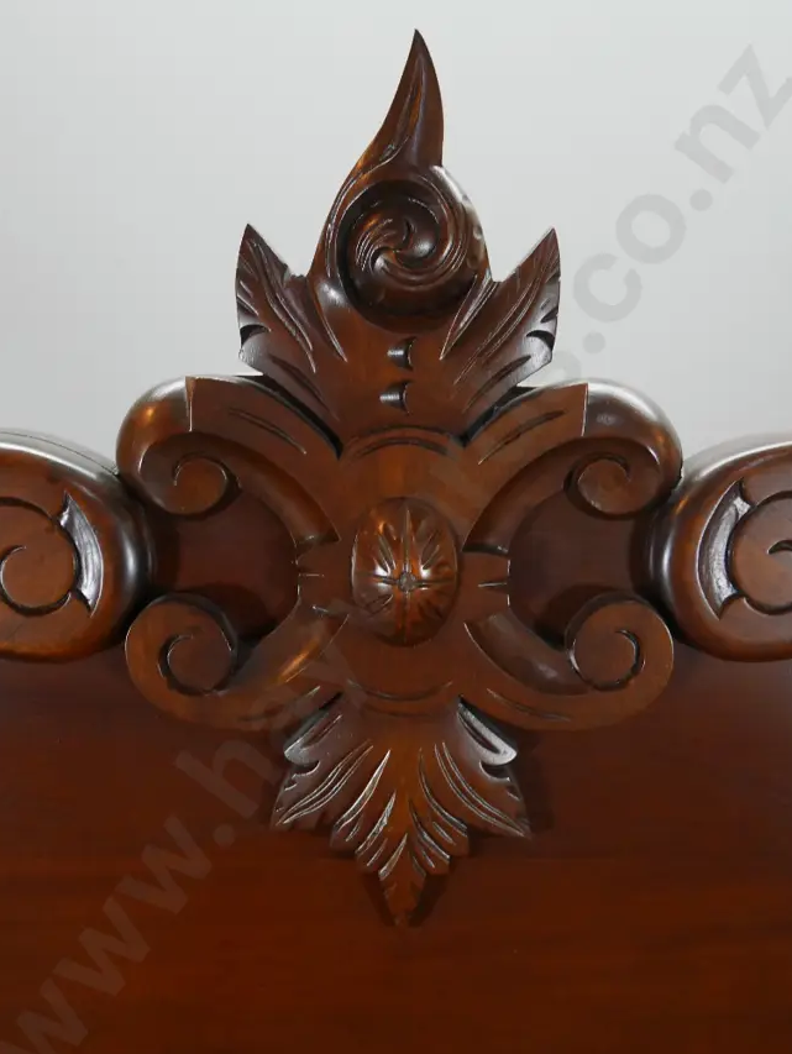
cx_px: 394
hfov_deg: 39.7
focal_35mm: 36
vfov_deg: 51.3
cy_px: 570
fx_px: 1097
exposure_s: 1/60
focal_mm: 15
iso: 1600
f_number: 3.7
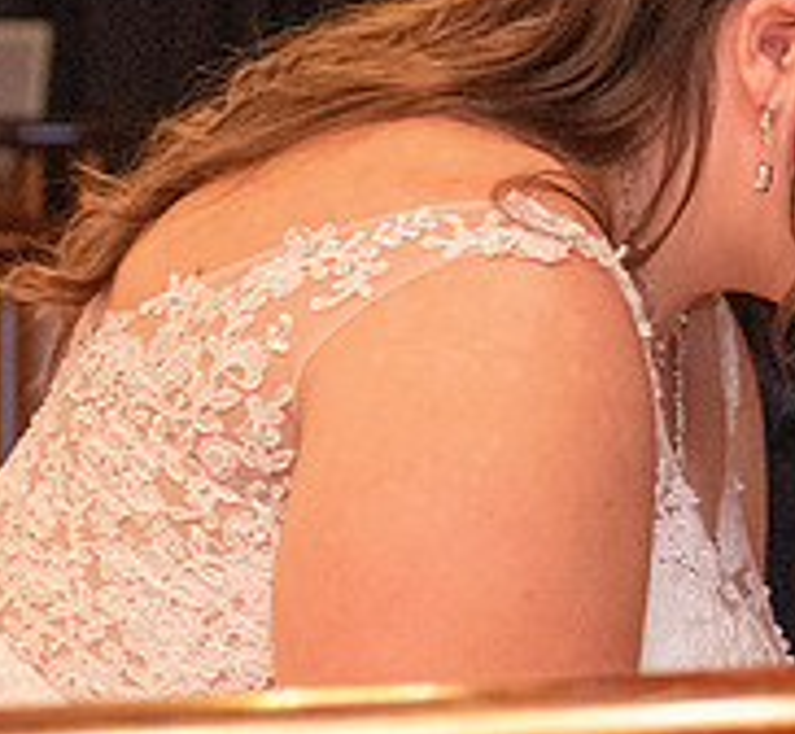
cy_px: 21
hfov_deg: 5.0
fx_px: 9101
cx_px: 924
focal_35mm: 364
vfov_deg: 4.6
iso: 5000
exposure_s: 1/60
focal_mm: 70
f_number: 4.5
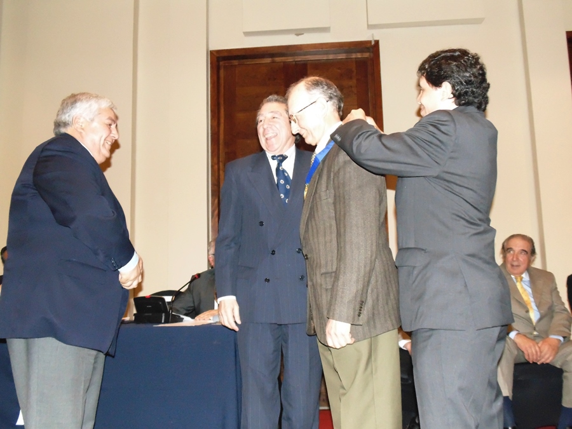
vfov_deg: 41.8
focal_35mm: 34
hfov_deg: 54.0
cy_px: 214
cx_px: 286
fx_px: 562
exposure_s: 1/50
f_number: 3.4
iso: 800
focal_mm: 6.2
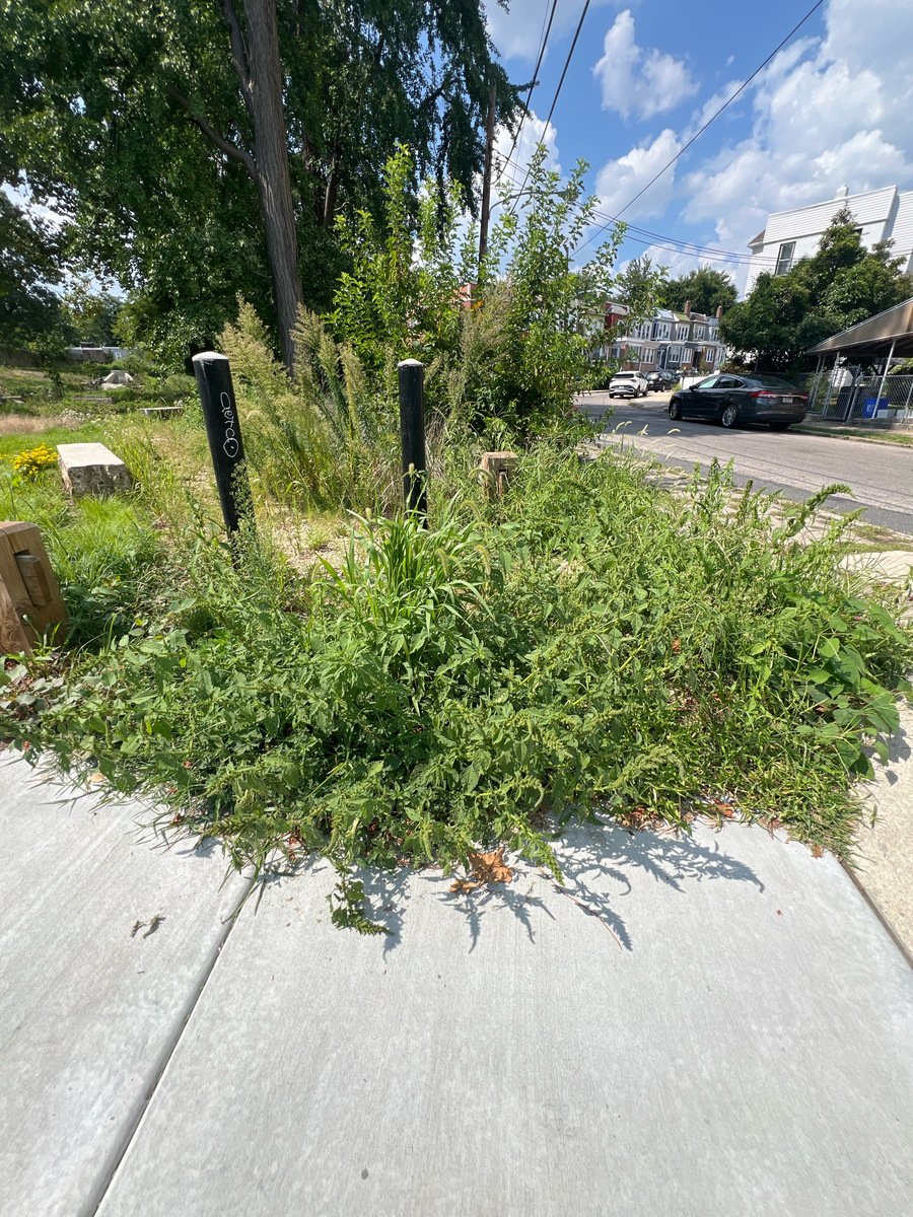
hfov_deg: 89.9
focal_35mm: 13
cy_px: 608
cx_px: 456
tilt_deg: -22.8
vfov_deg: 106.2
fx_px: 457
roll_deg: +0.8
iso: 32
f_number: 1.8
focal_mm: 1.57
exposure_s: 1/911
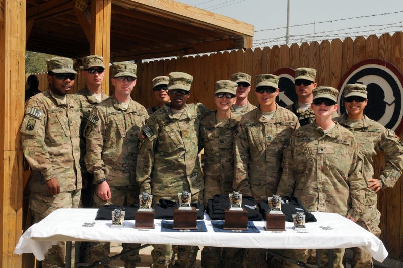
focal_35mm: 51
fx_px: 570
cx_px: 202
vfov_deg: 26.4
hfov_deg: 38.9
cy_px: 134
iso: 640
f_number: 20
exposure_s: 1/320
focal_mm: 34
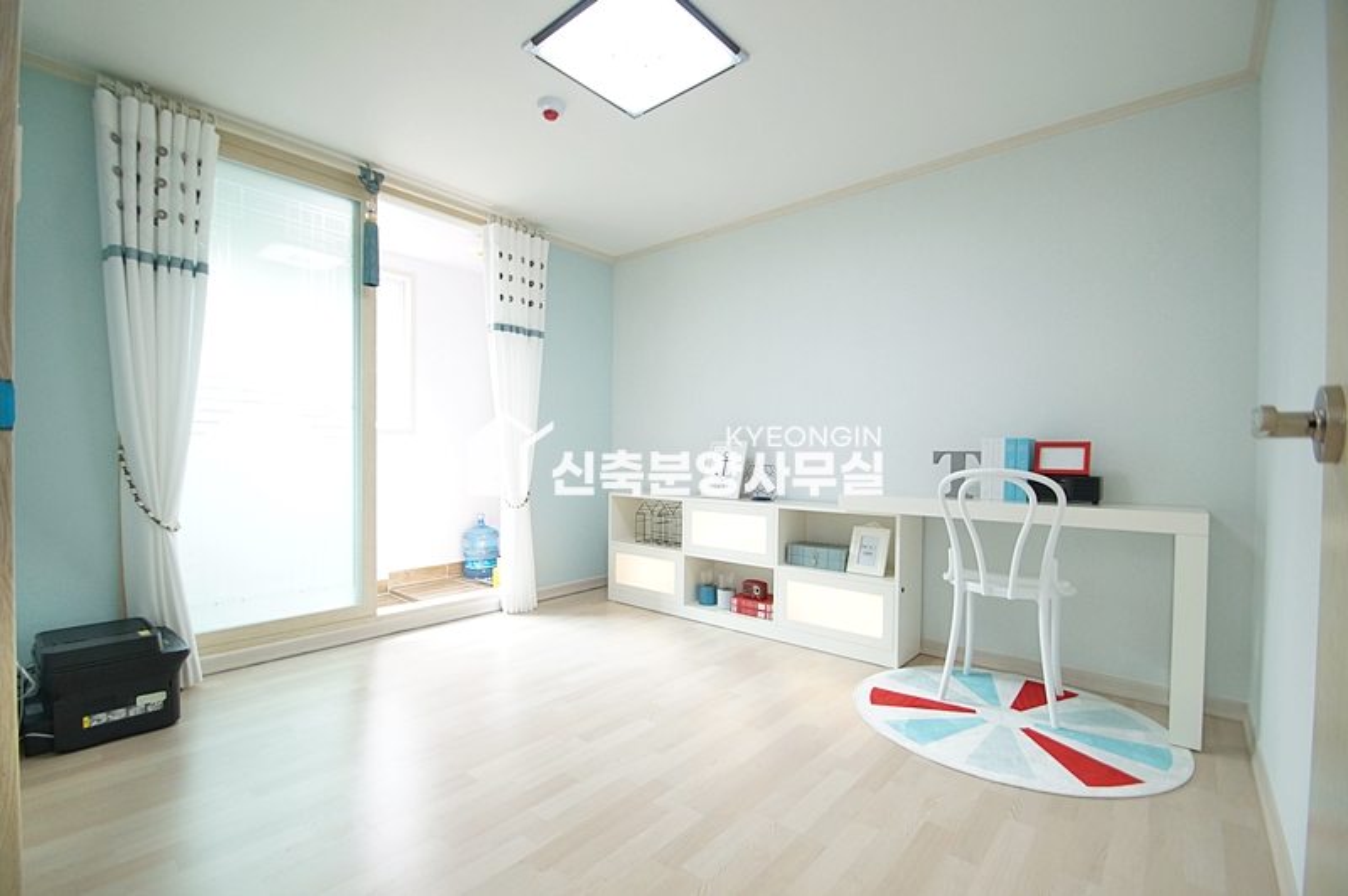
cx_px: 674
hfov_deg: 100.4
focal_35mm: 15
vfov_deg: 77.2
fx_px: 561
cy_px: 448
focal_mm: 10
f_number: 3.5
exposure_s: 1/160
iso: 800
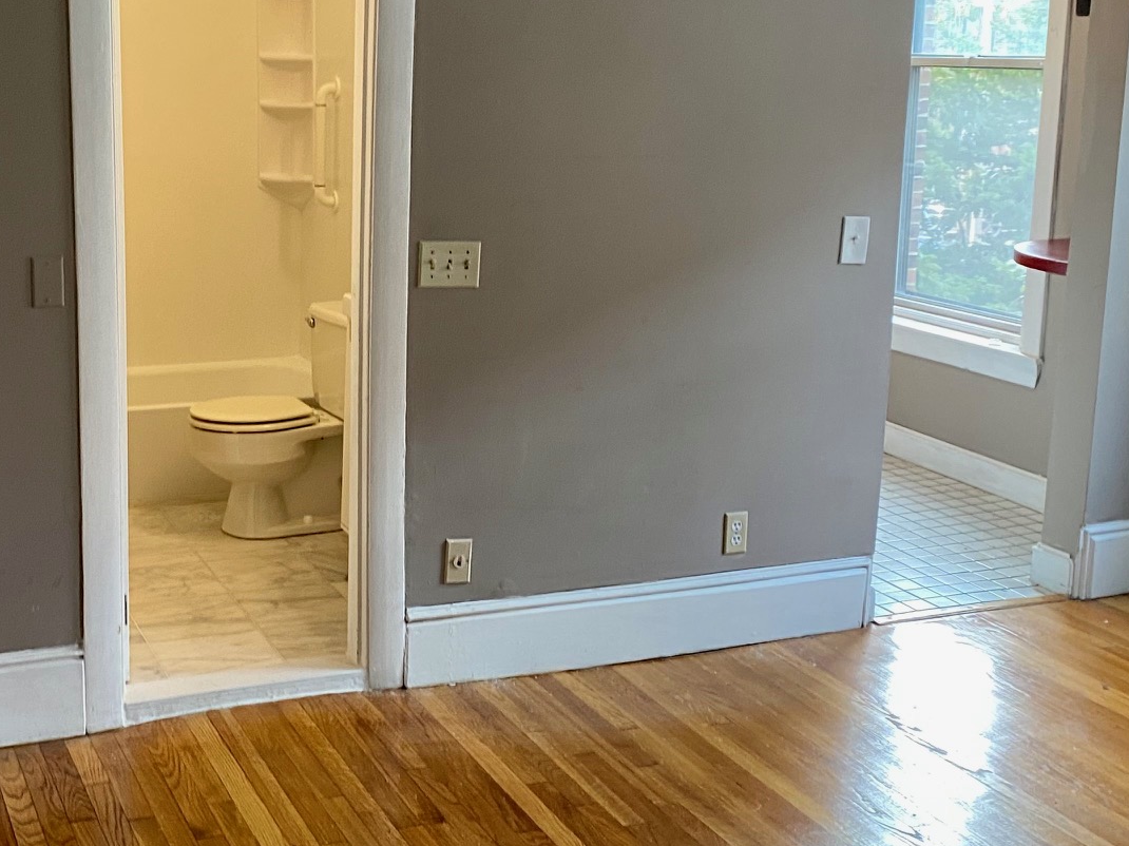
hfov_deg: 38.1
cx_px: 312
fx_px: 1598
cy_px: 321
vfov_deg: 29.6
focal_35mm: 49
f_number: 1.8
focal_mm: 4.25
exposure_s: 1/60
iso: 160
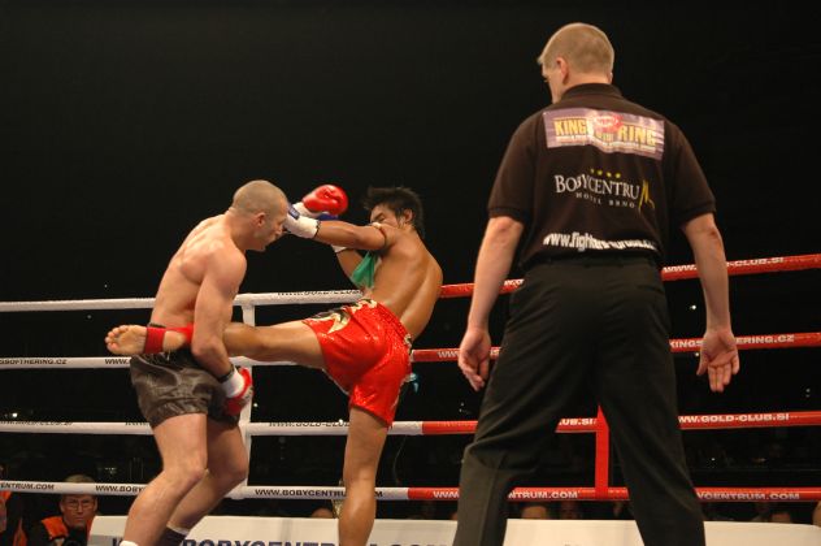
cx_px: 410
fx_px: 1367
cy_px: 273
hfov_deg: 33.4
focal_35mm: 60
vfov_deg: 22.6
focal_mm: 40
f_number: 2.8
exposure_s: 1/400
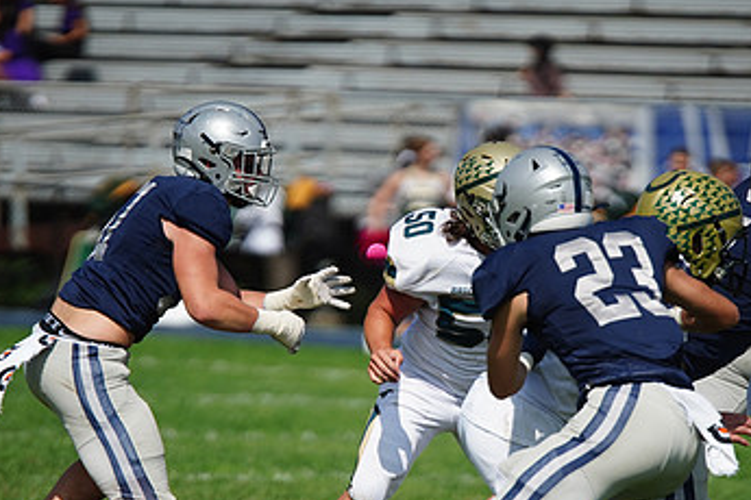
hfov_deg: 4.1
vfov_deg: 2.7
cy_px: 379
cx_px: 374
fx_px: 10534
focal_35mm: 505
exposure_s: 1/8000
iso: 400
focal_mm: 300
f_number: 2.8
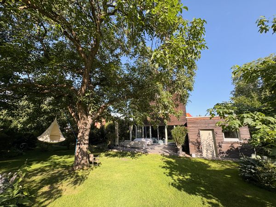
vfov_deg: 85.7
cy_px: 104
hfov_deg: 102.1
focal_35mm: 14
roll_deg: +0.5
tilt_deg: +14.5
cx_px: 138
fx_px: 112
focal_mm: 2.22
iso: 64
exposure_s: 1/537
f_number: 2.2
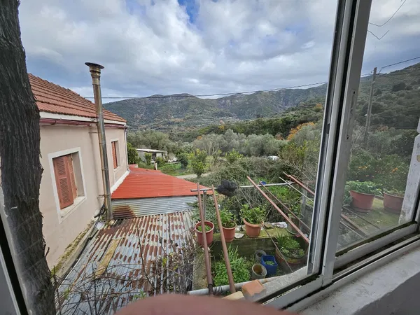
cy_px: 158
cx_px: 210
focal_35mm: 13
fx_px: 158
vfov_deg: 89.9
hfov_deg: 106.2
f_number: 2.2
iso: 32
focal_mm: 1.74
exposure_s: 1/414
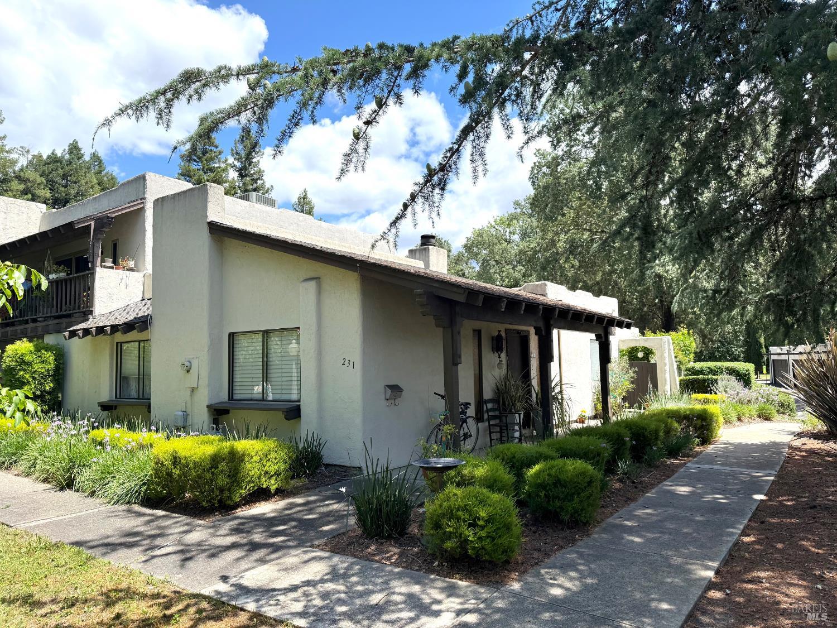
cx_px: 418
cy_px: 314
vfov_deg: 56.8
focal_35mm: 24
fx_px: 580
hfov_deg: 71.6
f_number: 1.78
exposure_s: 1/3759
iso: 100
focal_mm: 6.76
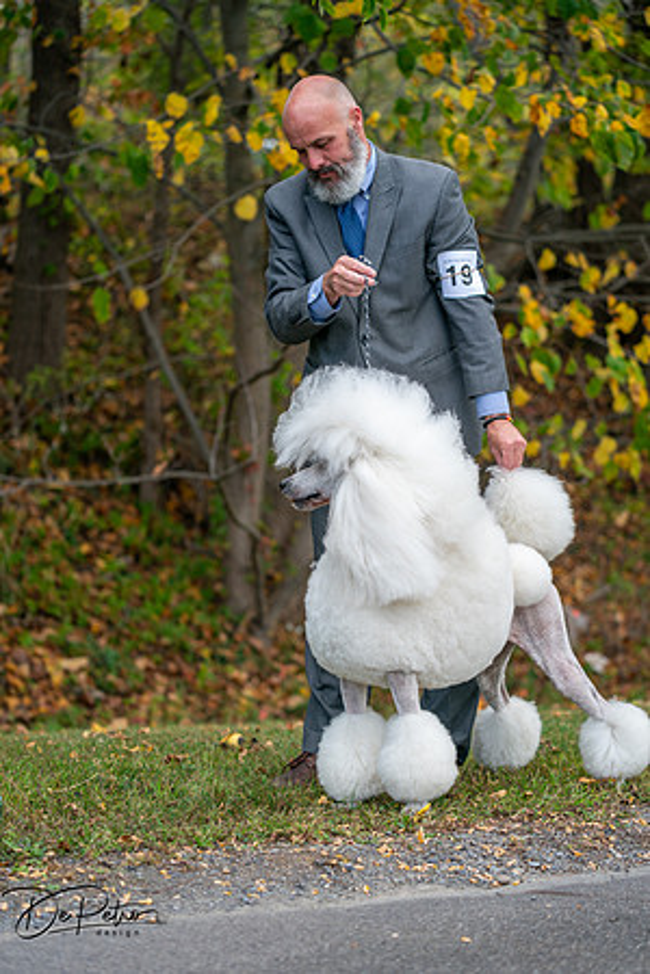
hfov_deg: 17.1
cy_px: 487
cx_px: 325
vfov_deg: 25.4
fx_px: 2166
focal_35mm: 80
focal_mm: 80
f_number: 2.8
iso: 160
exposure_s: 1/800
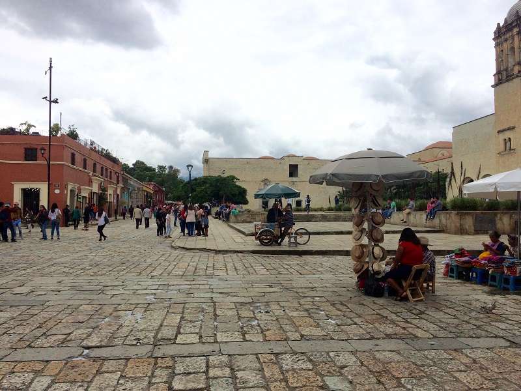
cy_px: 196
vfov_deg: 48.2
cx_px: 260
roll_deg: +1.2
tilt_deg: +1.3
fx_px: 436
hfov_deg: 61.7
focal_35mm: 29
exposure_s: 1/4566
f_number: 2.2
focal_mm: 4.15
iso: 32
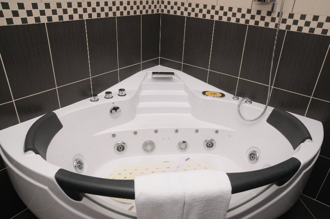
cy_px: 110
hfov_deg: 70.5
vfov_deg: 50.3
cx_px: 165
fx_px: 233
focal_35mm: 26
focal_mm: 17
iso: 500
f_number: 16
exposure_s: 1/200
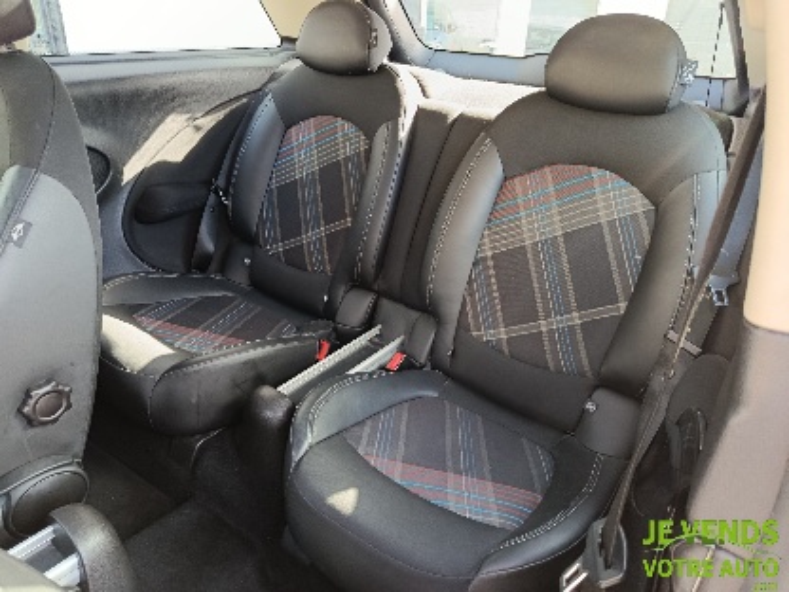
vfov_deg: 56.8
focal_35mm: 24
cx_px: 394
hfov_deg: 71.6
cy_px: 296
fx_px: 547
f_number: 1.7
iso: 518
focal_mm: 5.24
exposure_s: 1/100
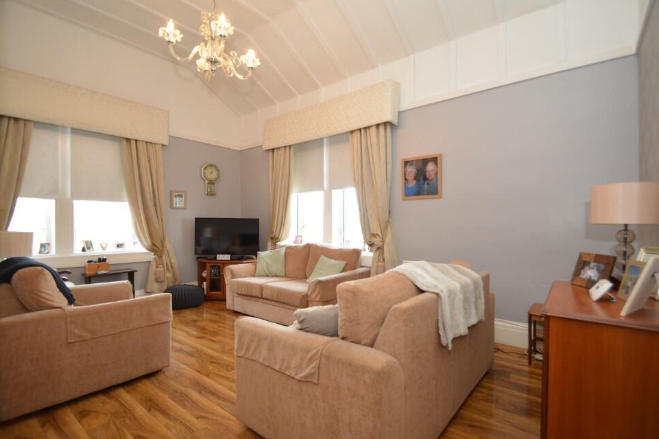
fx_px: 293
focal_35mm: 16
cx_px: 349
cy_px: 217
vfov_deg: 73.7
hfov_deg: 96.6
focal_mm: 10
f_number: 4
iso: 800
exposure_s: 1/60
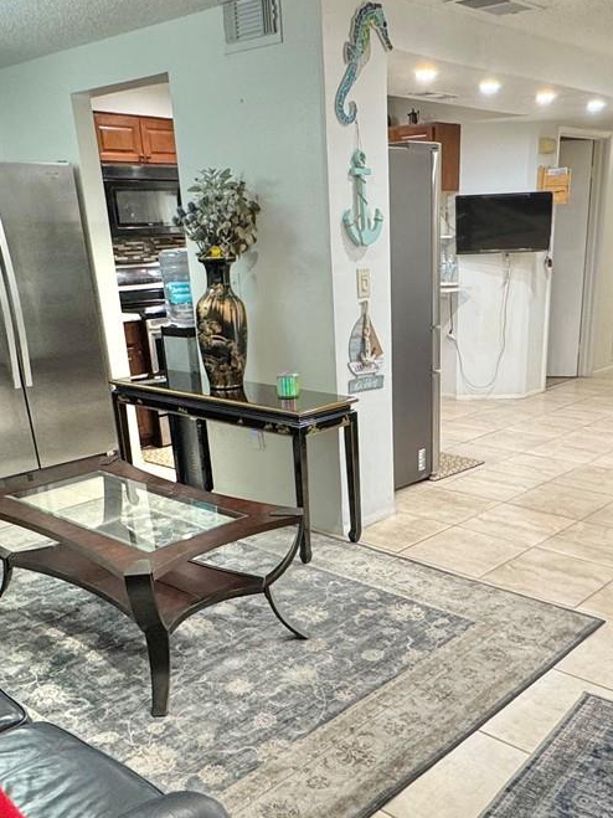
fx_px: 803
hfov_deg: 41.5
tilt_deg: -23.0
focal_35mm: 34
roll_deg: +1.1
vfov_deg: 52.8
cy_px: 551
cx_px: 376
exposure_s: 1/60
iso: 200
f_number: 2.2
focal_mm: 2.22
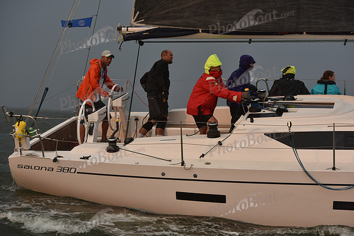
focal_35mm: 85
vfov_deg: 16.1
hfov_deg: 23.9
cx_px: 177
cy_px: 118
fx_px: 836
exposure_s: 1/500
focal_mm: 85
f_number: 5.6
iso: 400
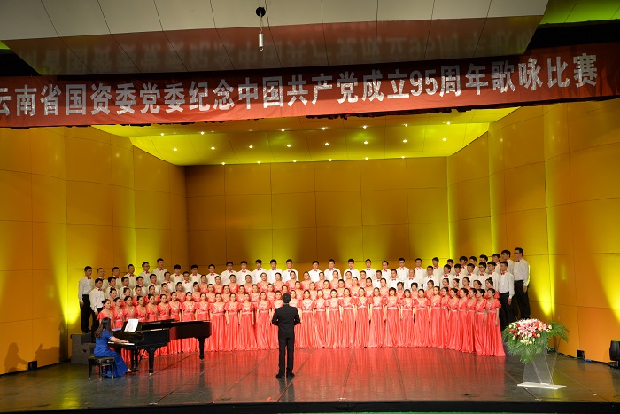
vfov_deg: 29.9
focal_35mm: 45
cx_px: 310
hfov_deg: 43.6
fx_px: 775
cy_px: 207
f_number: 5
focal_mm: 45
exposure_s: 1/100
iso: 1000
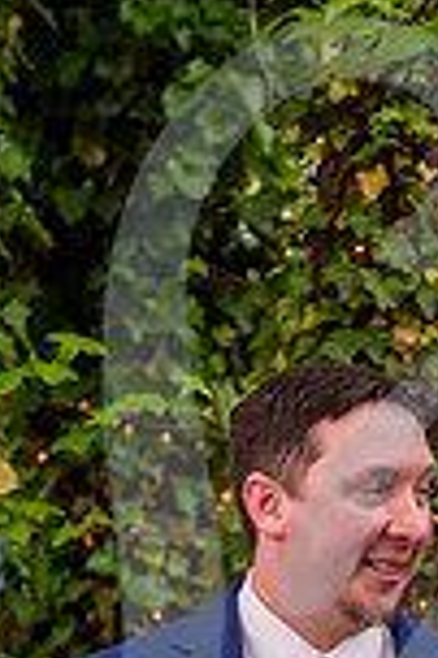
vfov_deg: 11.0
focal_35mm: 184
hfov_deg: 7.4
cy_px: 749
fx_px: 3365
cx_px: 247
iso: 100
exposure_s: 1/200
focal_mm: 62
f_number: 2.8
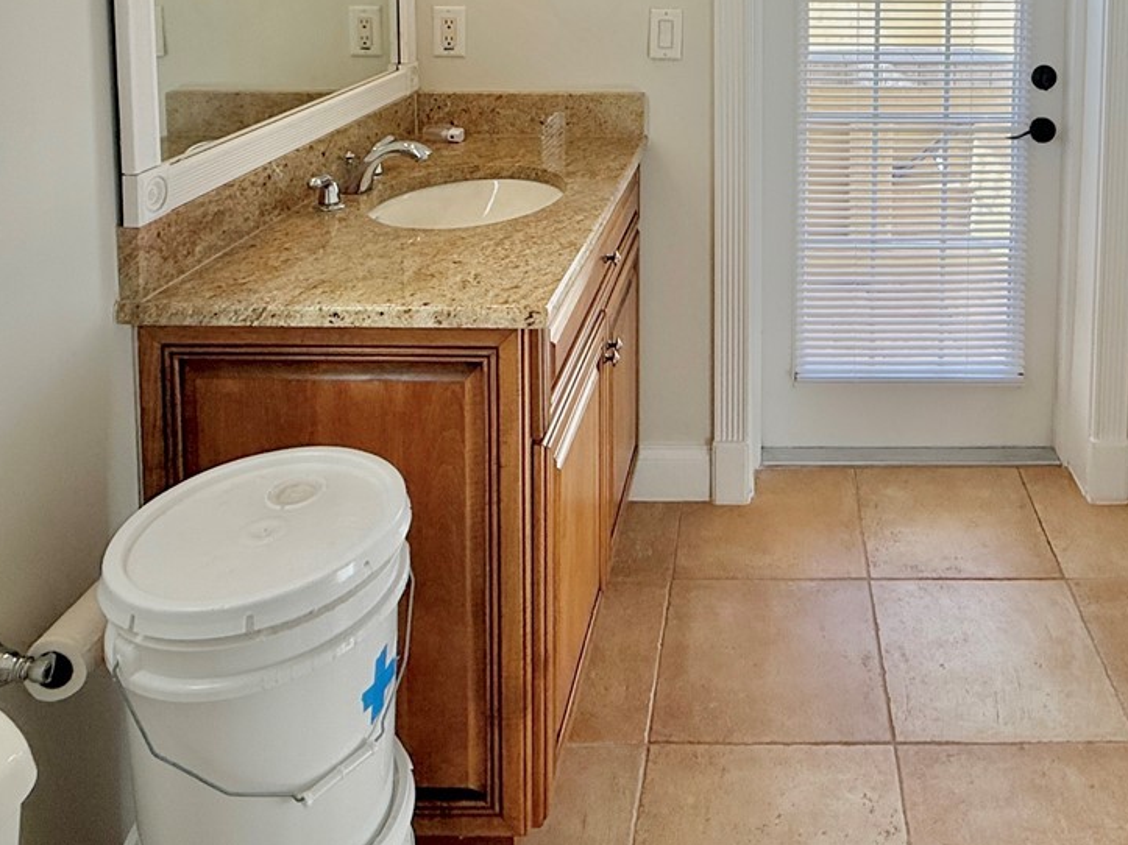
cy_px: -8
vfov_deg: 39.8
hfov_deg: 56.6
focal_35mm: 31
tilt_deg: -3.9
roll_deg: -1.3
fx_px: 1010
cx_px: 788
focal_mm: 2.22
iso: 64
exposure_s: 1/297
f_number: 2.2
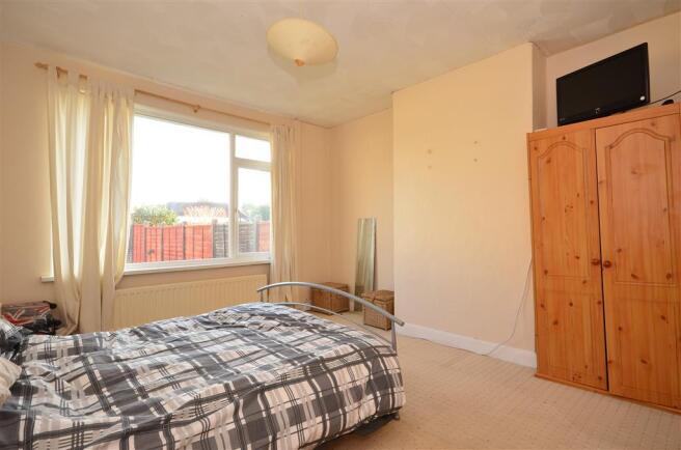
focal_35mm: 20
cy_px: 225
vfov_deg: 62.9
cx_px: 340
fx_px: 368
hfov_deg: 85.6
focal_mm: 13
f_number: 9
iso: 200
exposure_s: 1/13
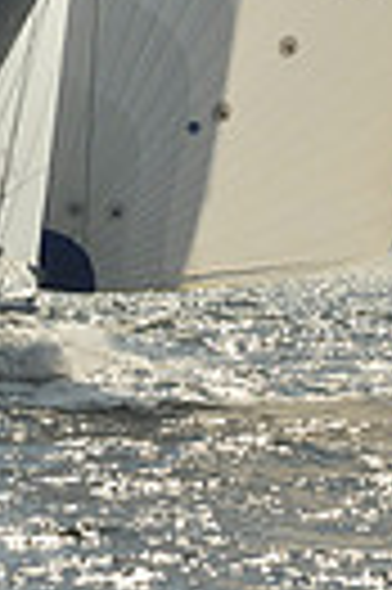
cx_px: 250
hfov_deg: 2.6
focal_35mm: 532
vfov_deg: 3.8
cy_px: -527
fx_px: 8712
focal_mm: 120
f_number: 9
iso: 200
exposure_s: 1/1600
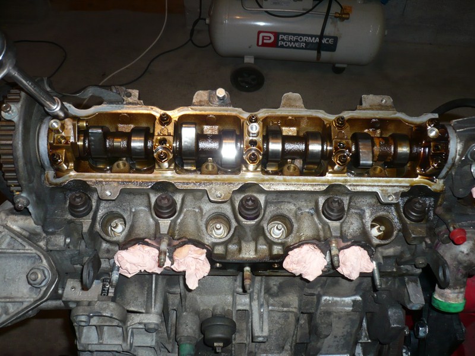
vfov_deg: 40.7
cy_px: 178
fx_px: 480
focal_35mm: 35
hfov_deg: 52.6
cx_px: 238
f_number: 2.8
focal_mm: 5.8
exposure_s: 1/30
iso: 100
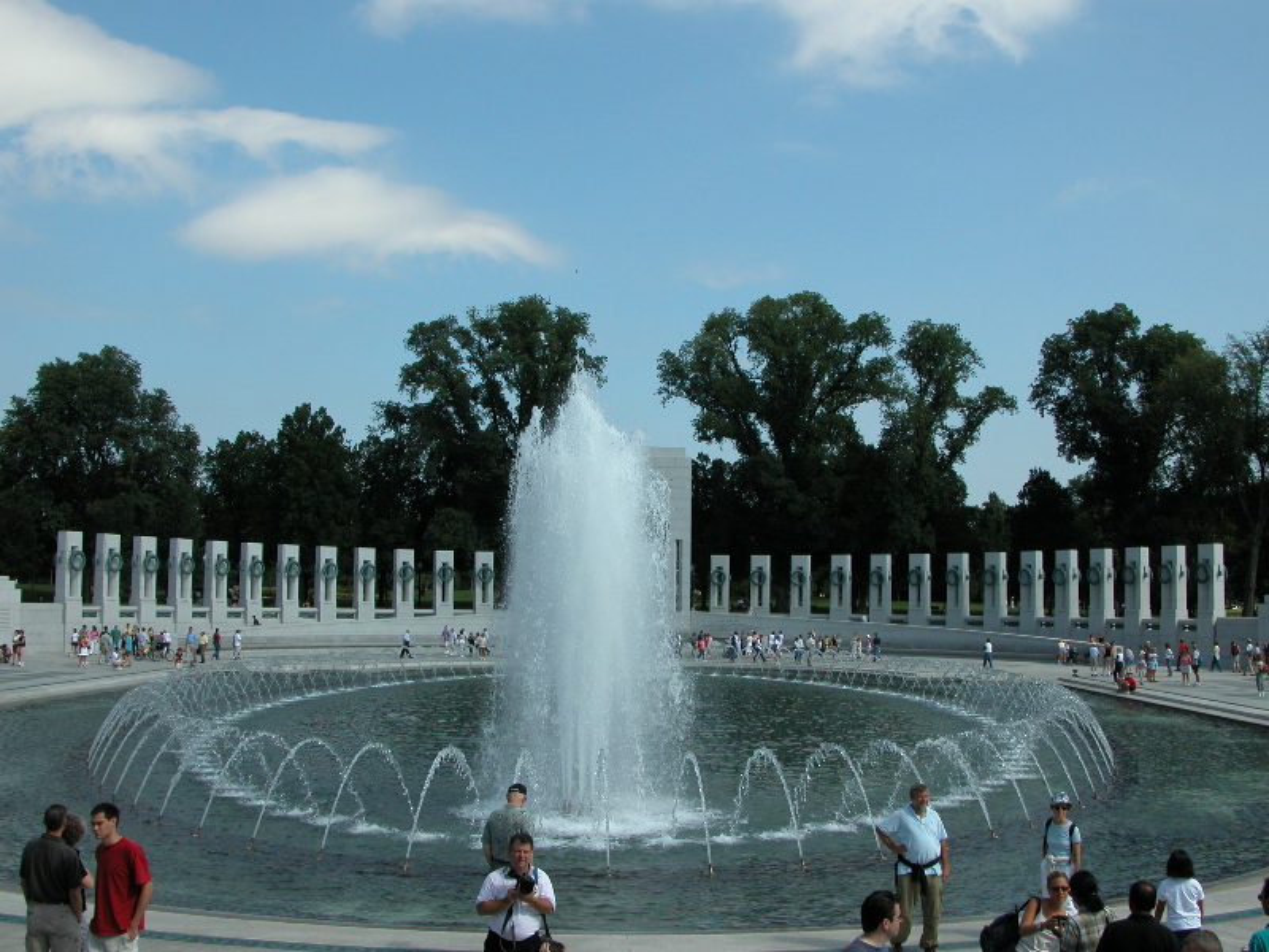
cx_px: 634
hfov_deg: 47.9
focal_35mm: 39
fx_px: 1430
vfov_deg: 36.8
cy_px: 476
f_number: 6.4
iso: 100
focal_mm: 10
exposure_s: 1/346
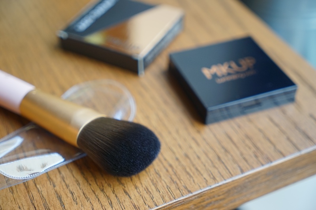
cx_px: 158
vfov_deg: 20.0
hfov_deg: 29.7
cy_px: 105
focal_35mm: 68
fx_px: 597
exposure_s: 1/80
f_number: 4.5
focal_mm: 68
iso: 800
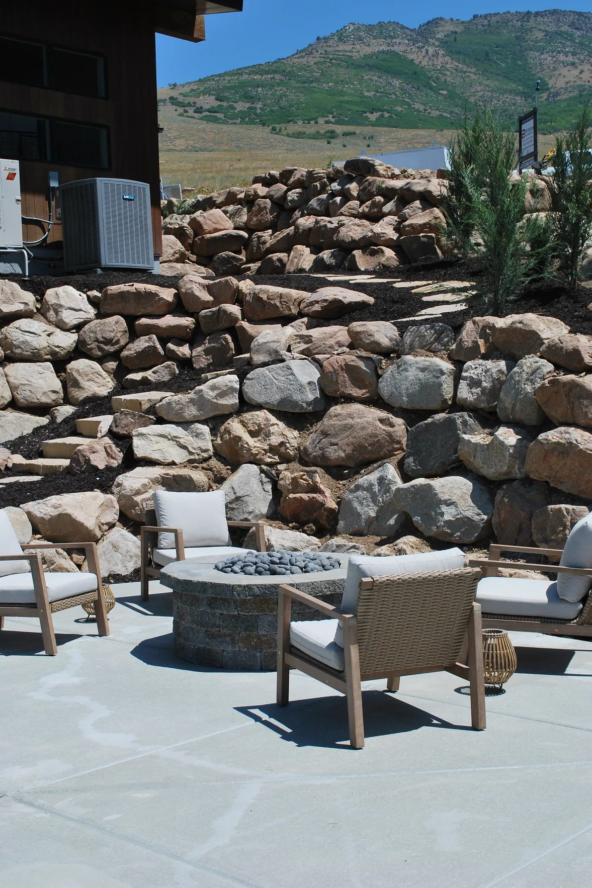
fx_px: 1209
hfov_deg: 27.5
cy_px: 444
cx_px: 303
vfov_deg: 40.3
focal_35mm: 49
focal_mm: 32
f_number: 10
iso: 125
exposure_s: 1/250
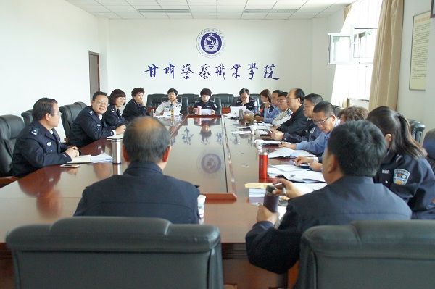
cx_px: 218
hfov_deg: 46.4
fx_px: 507
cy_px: 144
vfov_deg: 31.8
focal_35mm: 42
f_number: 5.6
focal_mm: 28
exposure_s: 1/160
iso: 3200
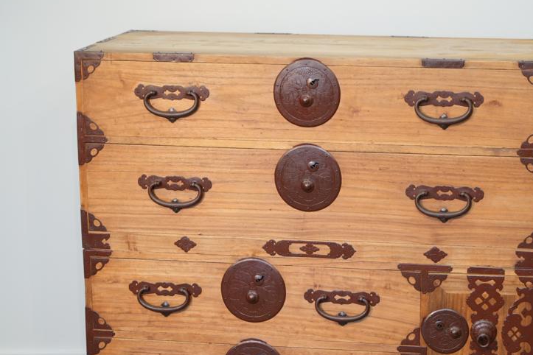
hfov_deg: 17.9
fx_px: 1688
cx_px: 317
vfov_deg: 12.0
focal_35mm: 114
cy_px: 259
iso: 1000
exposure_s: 1/80
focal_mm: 76
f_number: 4
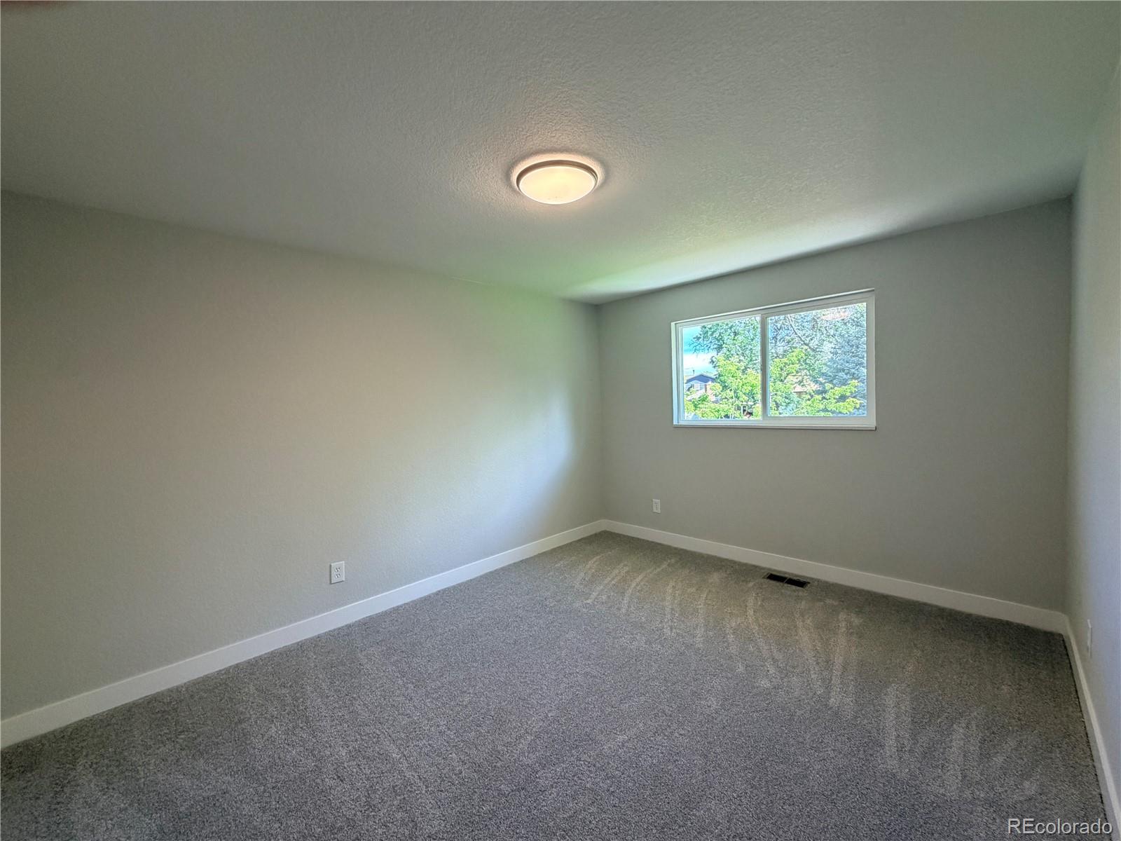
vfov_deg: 85.7
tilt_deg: -1.8
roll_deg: +2.3
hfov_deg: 102.1
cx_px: 560
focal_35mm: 14
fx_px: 453
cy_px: 420
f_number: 2.2
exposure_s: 1/120
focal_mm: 2.22
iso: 250
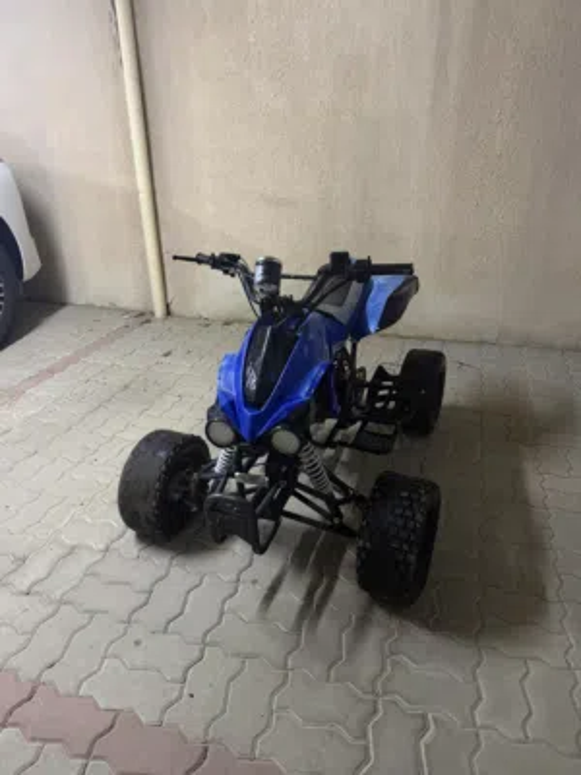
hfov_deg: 56.8
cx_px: 290
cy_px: 388
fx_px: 537
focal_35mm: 24
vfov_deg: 71.6
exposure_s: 1/35
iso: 1000
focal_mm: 6.76
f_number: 1.78
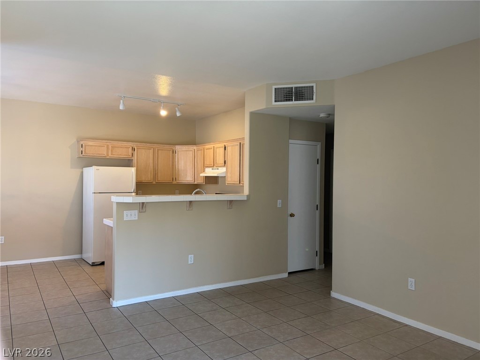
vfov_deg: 53.1
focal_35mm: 26
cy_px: 180
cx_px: 240
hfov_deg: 67.3
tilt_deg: -0.5
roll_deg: -1.1
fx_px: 361
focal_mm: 5.96
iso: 160
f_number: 1.6
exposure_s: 1/120
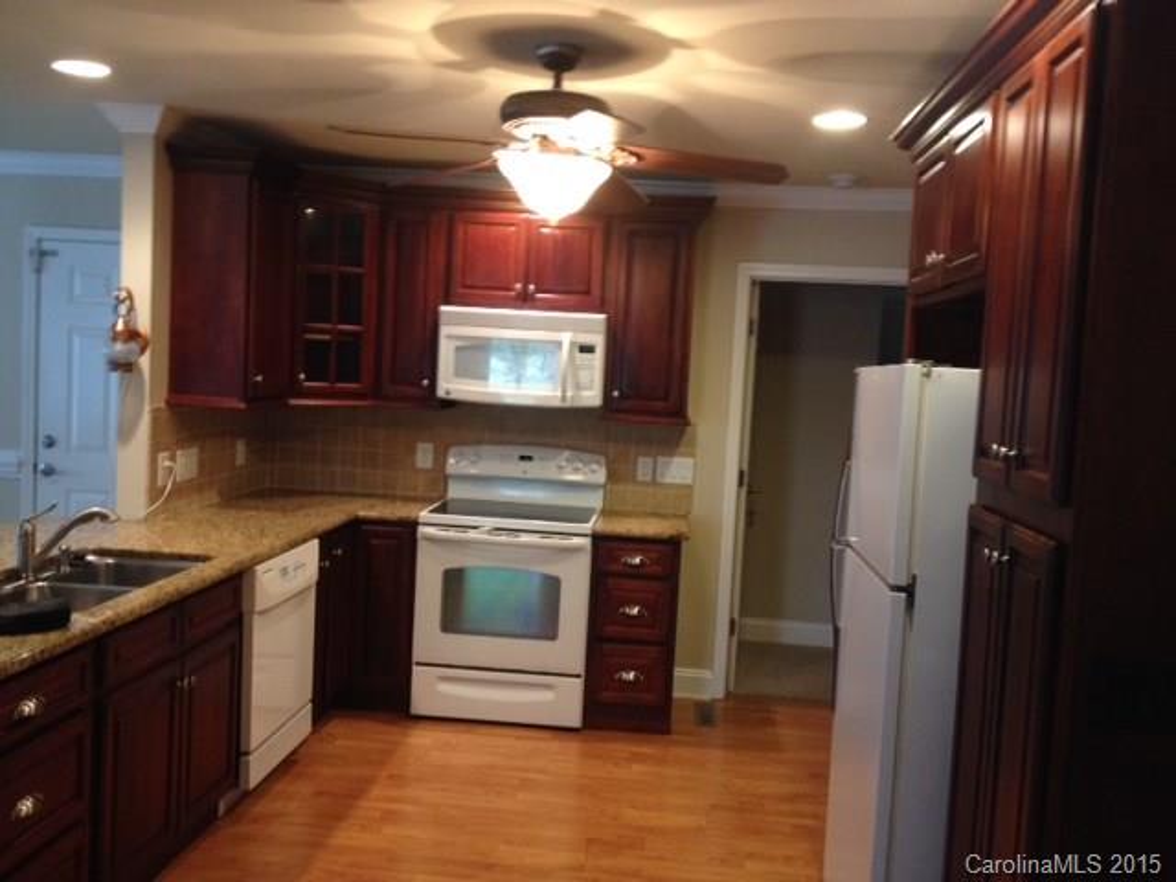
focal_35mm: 35
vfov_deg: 40.7
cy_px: 441
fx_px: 1189
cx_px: 588
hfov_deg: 52.6
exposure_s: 1/20
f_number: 2.4
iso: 160
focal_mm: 4.28
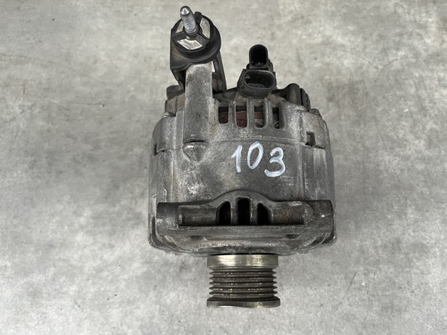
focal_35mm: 27
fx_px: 349
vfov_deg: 51.4
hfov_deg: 65.3
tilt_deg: -71.9
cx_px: 228
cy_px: 167
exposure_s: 1/60
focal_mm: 5.1
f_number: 1.6
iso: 160
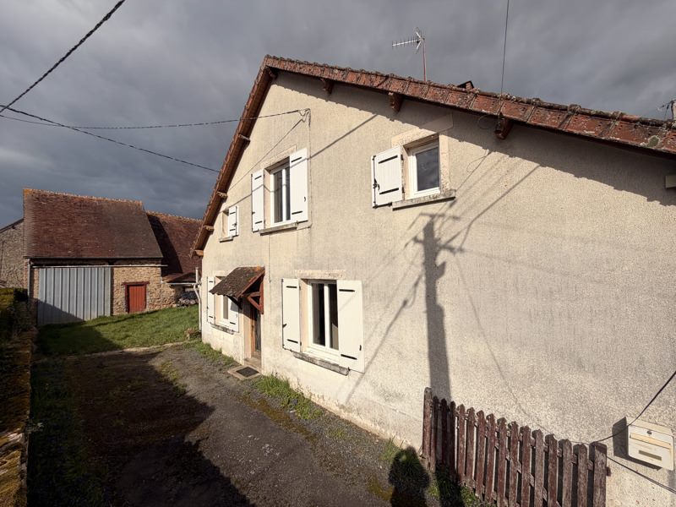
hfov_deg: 102.1
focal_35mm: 14
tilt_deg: +2.2
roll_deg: +1.2
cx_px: 338
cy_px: 254
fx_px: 273
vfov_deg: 85.7
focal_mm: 2.22
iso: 20
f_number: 2.2
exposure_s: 1/2165
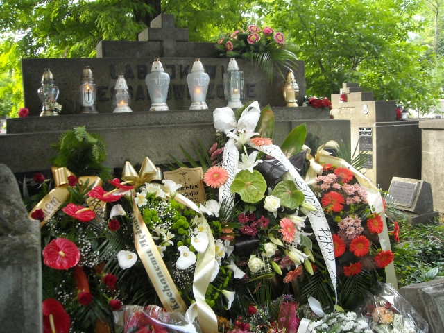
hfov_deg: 52.6
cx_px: 222
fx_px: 449
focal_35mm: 35
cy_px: 166
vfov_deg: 40.7
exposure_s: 1/60
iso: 109
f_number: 2.8
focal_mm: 5.7
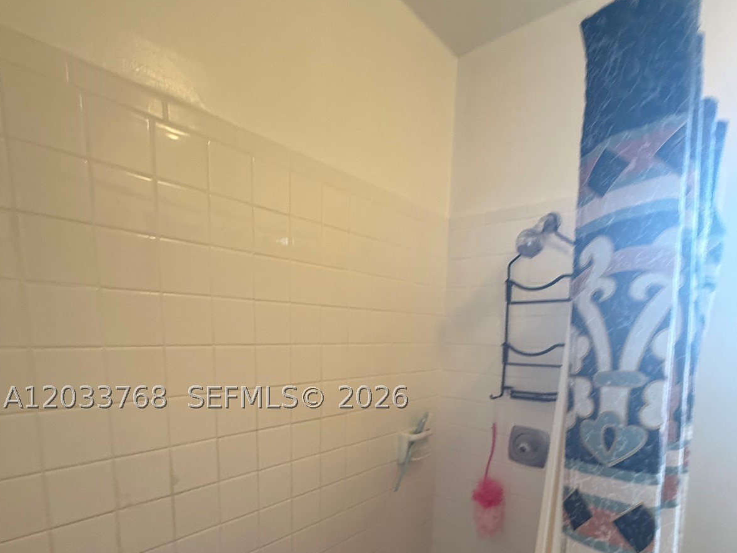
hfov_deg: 84.7
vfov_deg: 65.5
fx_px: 404
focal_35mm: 19
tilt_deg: -14.0
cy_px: 397
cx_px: 371
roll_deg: -1.8
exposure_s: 1/60
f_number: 2.2
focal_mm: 2.22
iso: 200
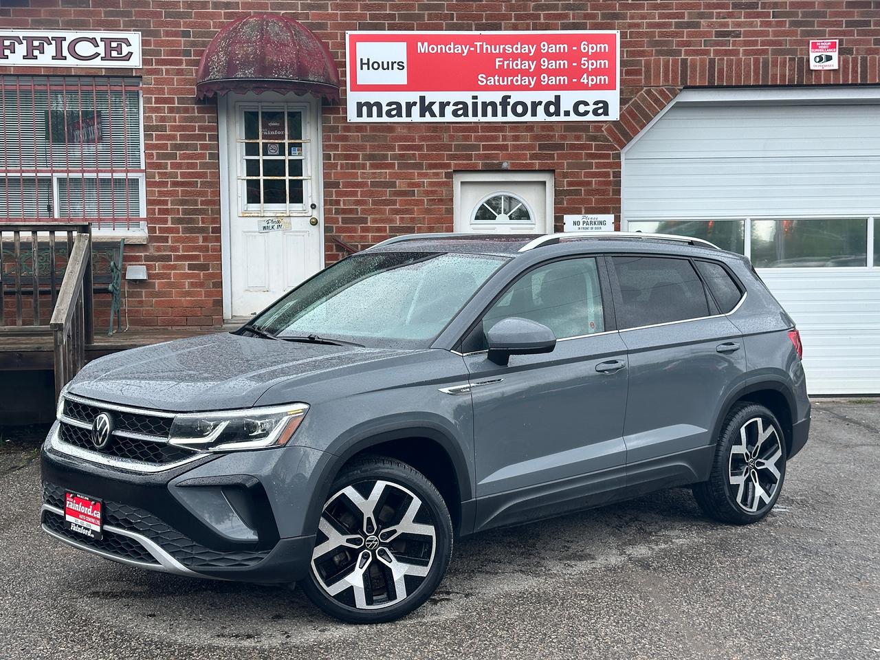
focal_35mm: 48
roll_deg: +0.8
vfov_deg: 30.3
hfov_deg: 39.7
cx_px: 440
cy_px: 330
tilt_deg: -3.3
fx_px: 1220
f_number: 1.78
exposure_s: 1/953
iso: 64
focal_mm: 6.86
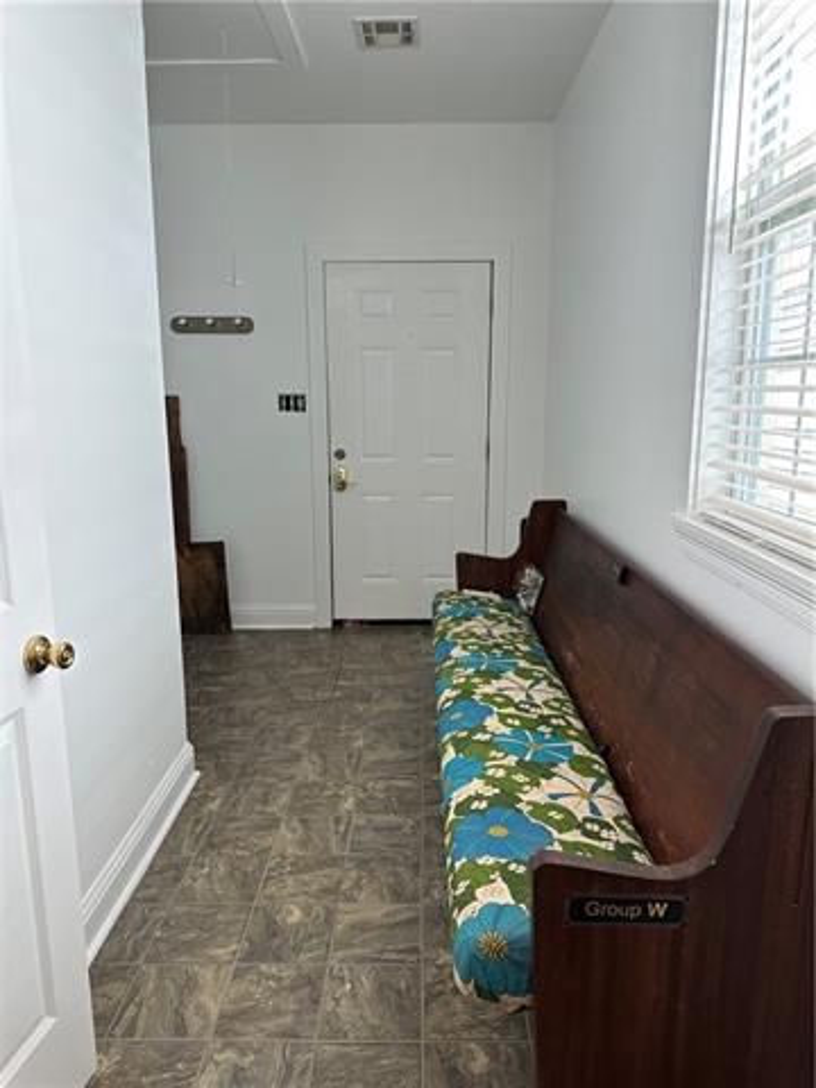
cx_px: 408
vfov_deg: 71.6
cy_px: 544
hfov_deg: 56.8
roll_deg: +0.0
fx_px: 754
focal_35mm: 24
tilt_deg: -10.3
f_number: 1.78
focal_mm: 6.86
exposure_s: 1/120
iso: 100
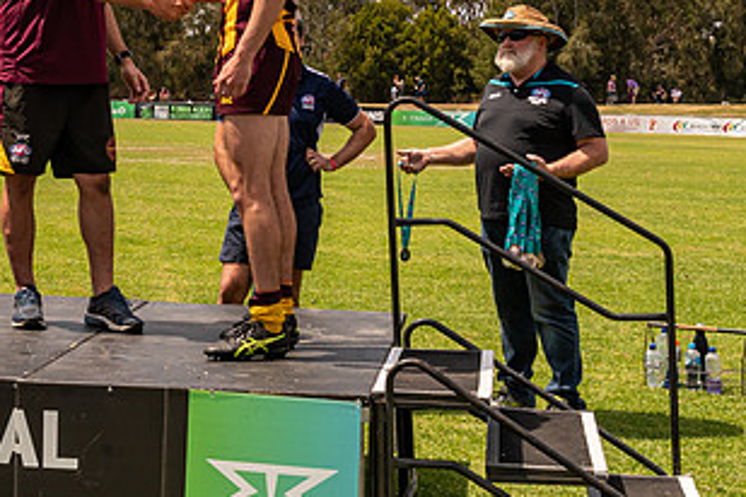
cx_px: 36
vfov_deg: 15.9
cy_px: 63
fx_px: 1761
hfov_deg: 23.1
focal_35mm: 85
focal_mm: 28
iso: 200
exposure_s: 1/800
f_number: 8
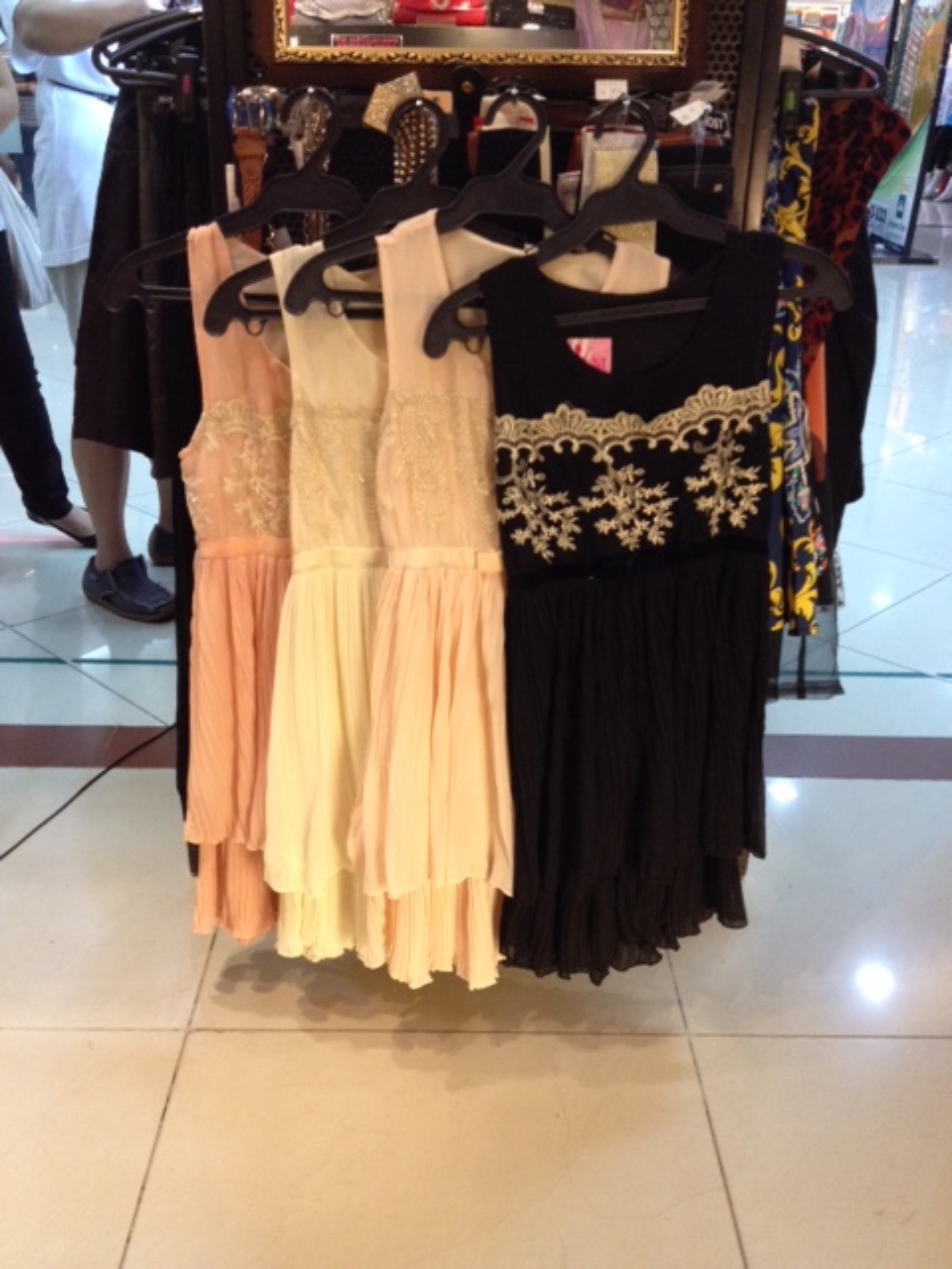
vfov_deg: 52.6
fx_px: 1283
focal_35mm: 35
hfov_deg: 40.7
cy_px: 634
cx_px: 476
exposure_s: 1/20
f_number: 2.4
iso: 250
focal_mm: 4.28
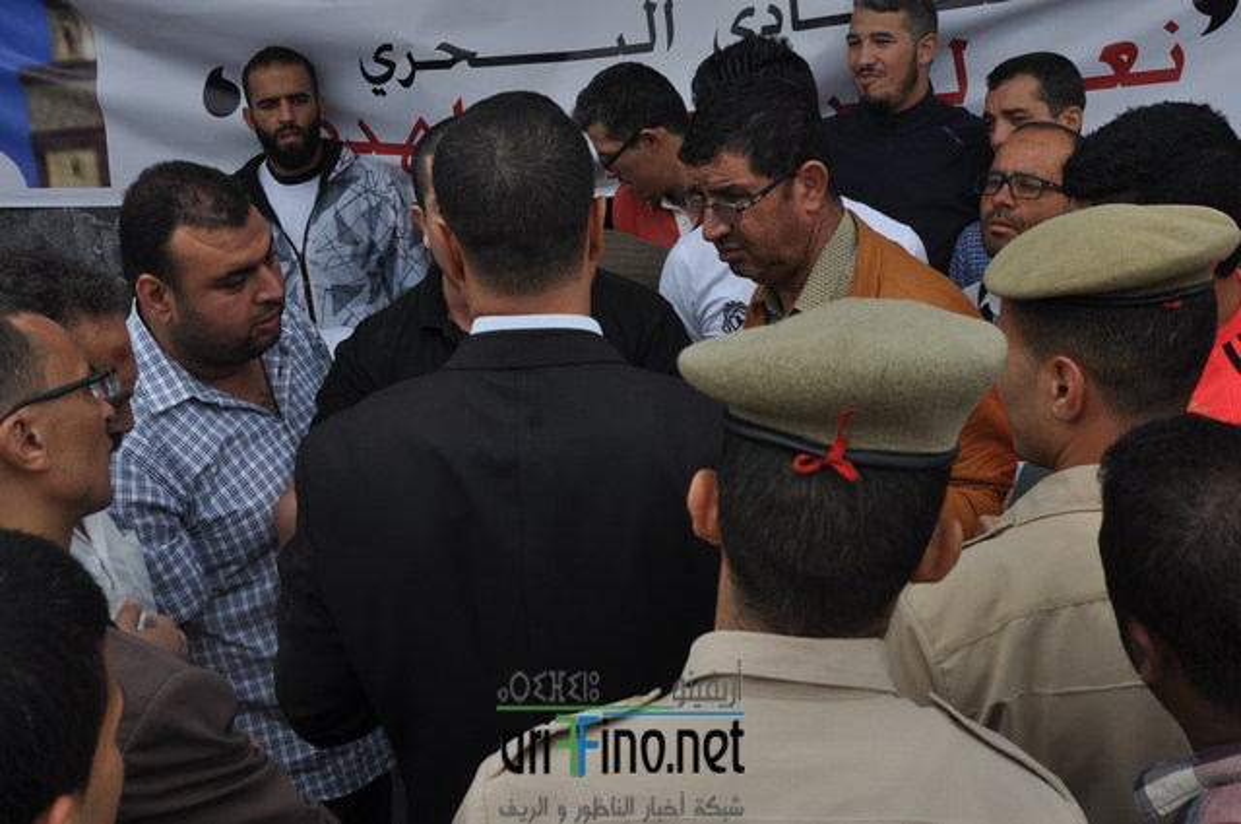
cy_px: 412
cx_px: 620
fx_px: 1446
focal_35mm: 42
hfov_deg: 46.5
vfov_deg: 31.8
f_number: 8
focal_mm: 28
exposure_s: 1/250
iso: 200
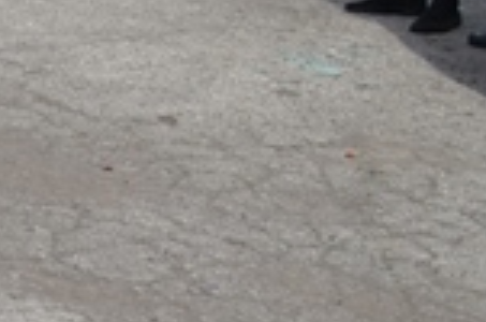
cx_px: -613
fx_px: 2102
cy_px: -42
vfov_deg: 8.7
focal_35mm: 156
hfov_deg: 11.3
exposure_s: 1/160
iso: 100
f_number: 7.1
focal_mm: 20
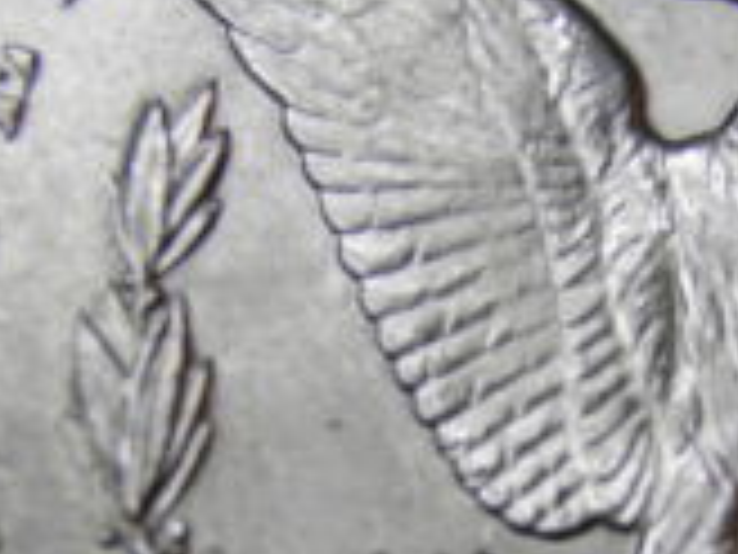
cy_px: 419
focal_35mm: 307
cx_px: 468
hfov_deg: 6.5
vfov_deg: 4.8
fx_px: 6545
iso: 50
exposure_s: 1/80
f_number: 3.9
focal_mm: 15.2
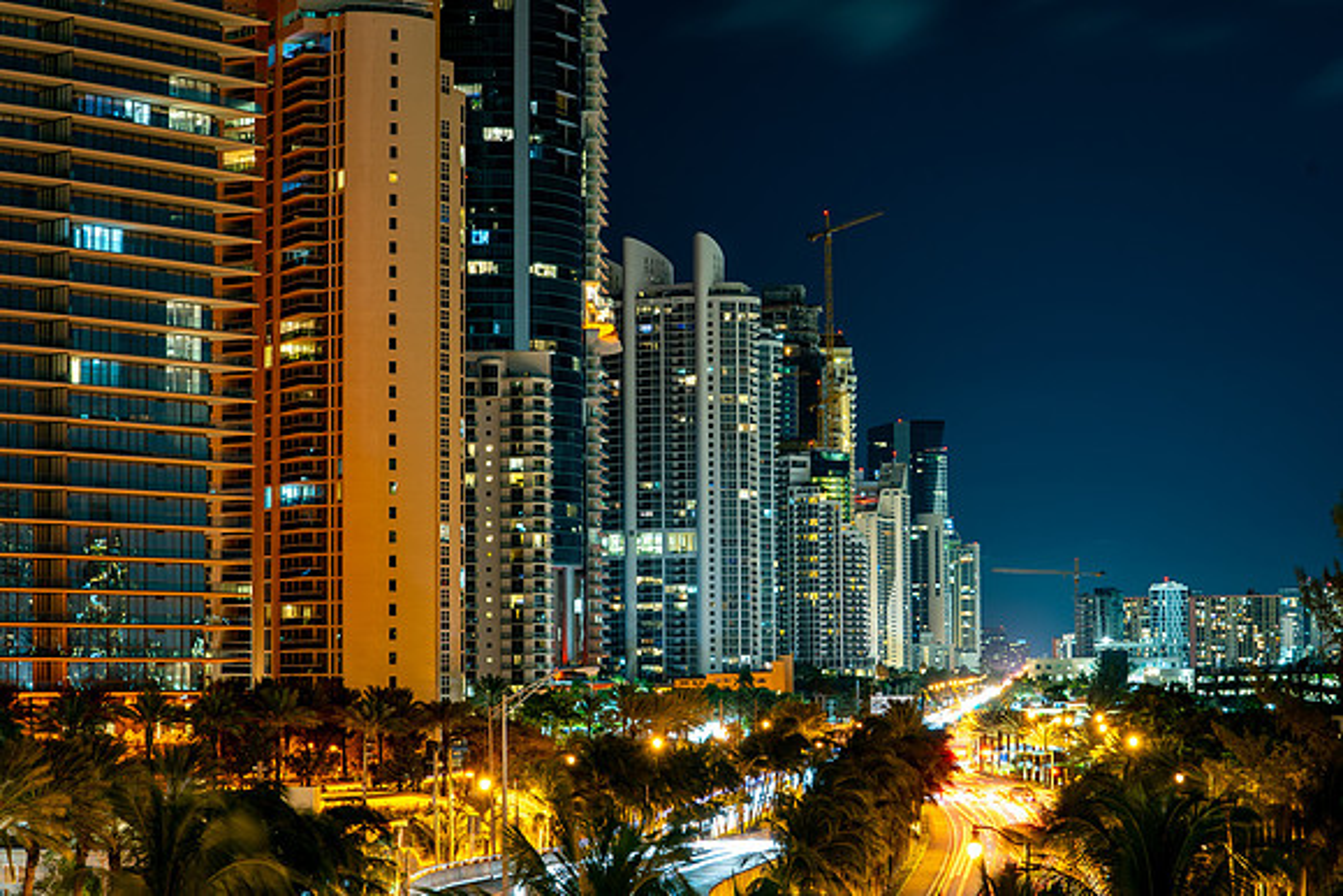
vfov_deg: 18.1
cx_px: 672
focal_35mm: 75
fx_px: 2810
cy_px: 448
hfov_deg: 26.9
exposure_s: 30
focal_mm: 70
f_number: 9
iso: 100
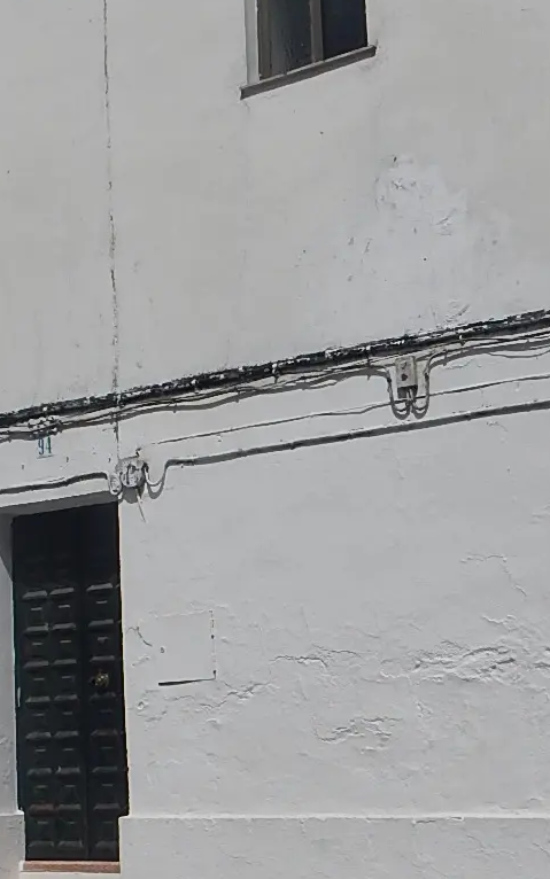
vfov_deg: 32.9
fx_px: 1486
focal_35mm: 62
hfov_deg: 20.8
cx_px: 135
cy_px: 480
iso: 125
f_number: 7.8
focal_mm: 5
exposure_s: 1/1000
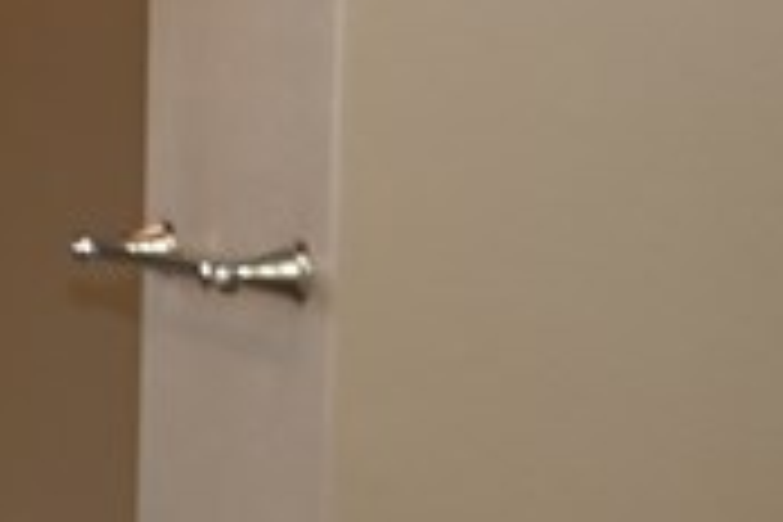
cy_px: 576
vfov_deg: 7.2
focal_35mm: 190
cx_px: -909
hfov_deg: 9.9
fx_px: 4135
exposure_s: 1/60
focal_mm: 30.5
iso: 280
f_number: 4
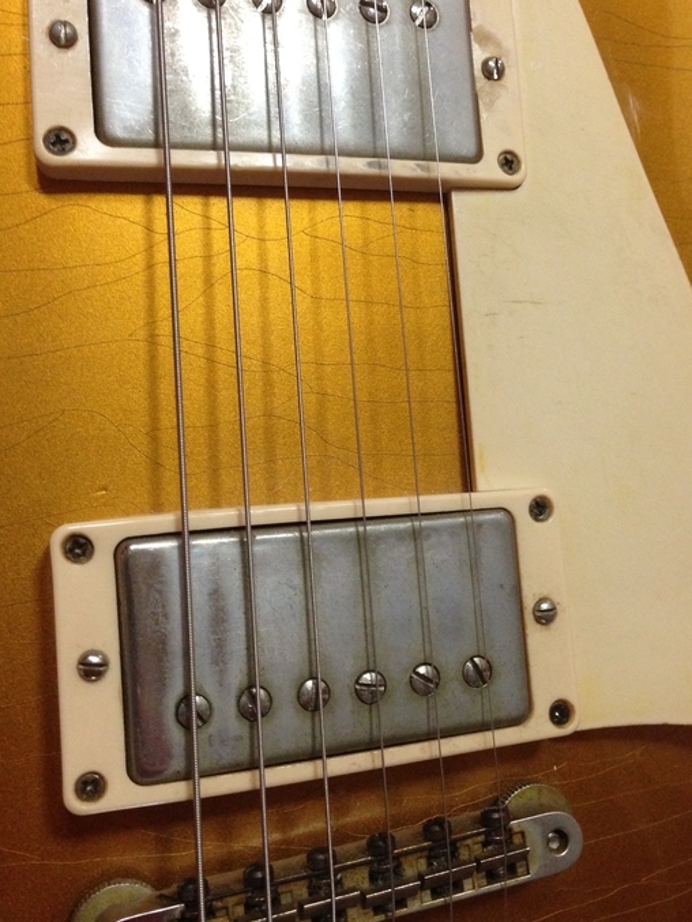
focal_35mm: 39
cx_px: 383
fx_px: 1039
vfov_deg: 47.8
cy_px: 439
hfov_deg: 36.8
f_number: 2.4
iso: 320
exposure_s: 1/20
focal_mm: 4.12
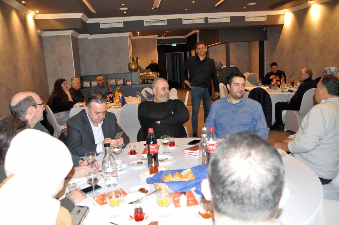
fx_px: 310
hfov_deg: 57.3
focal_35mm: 33
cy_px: 112
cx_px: 170
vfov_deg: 39.9
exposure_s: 1/60
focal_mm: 22
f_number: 3.8
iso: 800
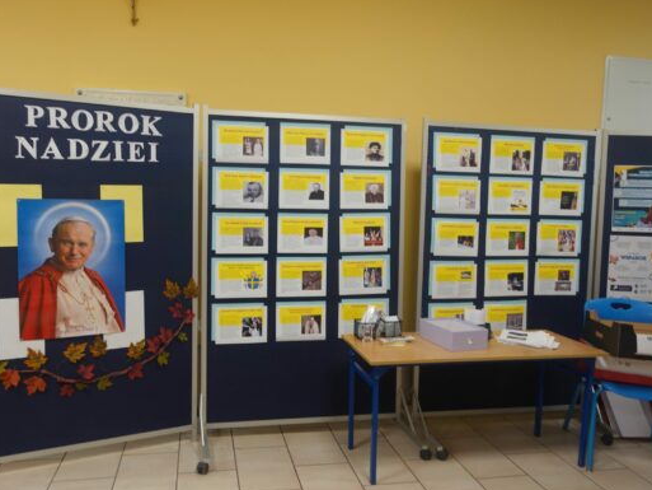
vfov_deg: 51.4
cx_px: 295
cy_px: 241
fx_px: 509
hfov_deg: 65.2
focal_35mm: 27
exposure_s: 1/60
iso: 250
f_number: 2.5
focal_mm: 9.4
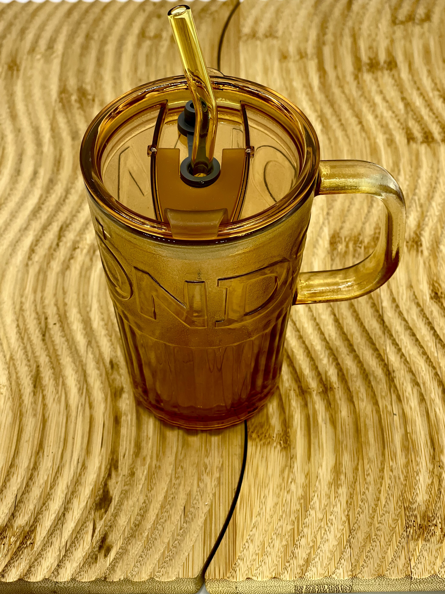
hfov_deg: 22.9
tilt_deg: -52.2
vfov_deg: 30.3
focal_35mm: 64
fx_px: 1097
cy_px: 297
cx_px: 222
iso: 32
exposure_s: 1/421
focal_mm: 7.5
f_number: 2.2
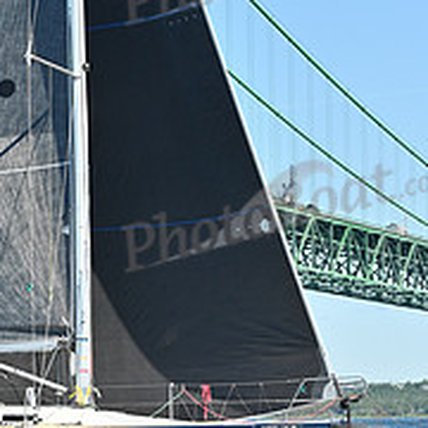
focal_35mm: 192
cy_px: 121
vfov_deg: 9.1
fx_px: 2686
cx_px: -1
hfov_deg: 9.1
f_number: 6.3
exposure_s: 1/1000
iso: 320
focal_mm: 70
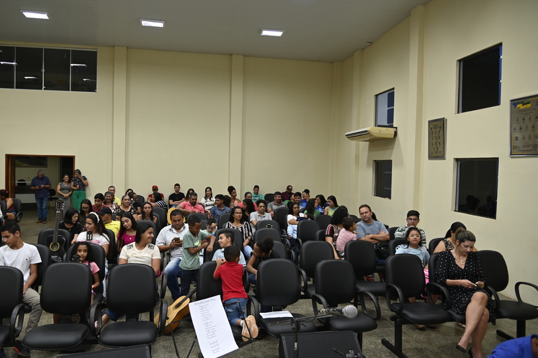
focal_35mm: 27
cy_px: 182
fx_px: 403
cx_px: 236
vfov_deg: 47.9
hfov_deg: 67.2
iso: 1250
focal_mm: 24
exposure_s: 1/60
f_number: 4
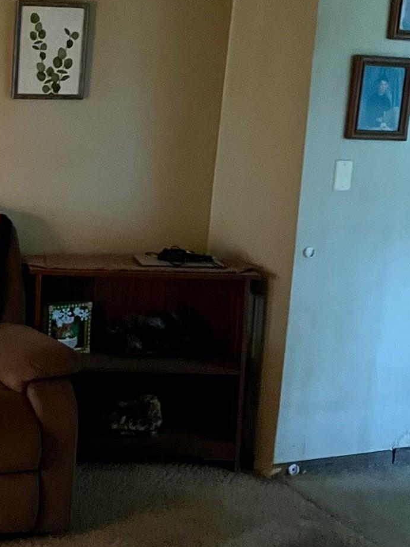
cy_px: 220
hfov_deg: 21.4
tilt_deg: -8.4
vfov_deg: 29.8
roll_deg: -1.9
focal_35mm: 65
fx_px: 1027
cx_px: -43
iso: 1000
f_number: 1.5
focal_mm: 5.7
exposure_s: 1/30
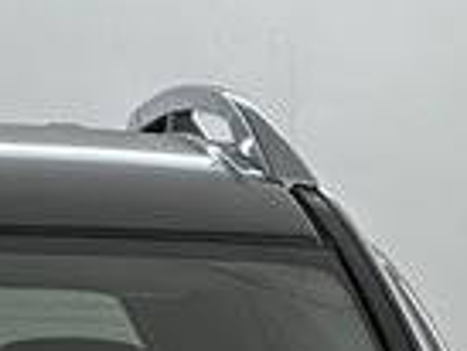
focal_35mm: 505
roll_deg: -0.1
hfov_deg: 3.9
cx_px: -222
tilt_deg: -5.1
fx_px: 6819
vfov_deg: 2.9
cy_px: 976
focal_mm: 9
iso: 500
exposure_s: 1/50
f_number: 2.8
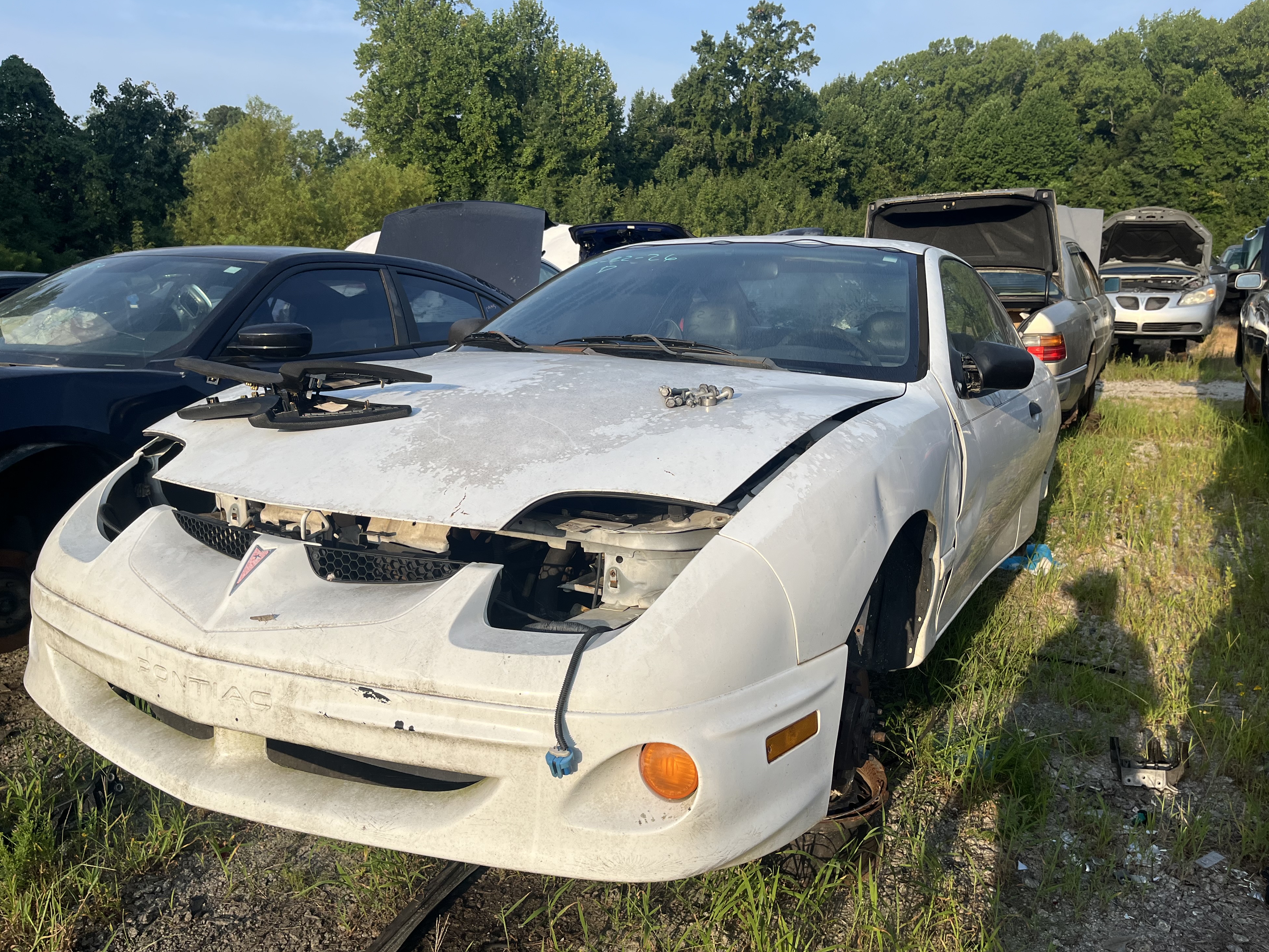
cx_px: 642
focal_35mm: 27
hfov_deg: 65.3
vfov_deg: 51.3
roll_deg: +1.7
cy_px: 490
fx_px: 990
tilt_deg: -9.8
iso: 50
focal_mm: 5.1
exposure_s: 1/3521
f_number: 1.6
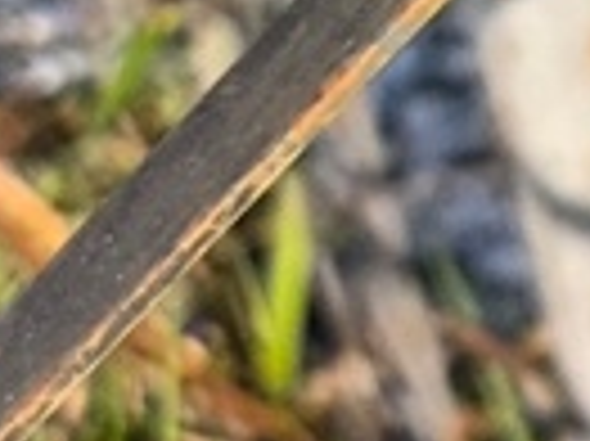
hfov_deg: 6.2
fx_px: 5211
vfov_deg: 4.8
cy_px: -292
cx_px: 1443
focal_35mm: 306
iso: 50
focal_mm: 4.71
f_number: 1.7
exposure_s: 1/737
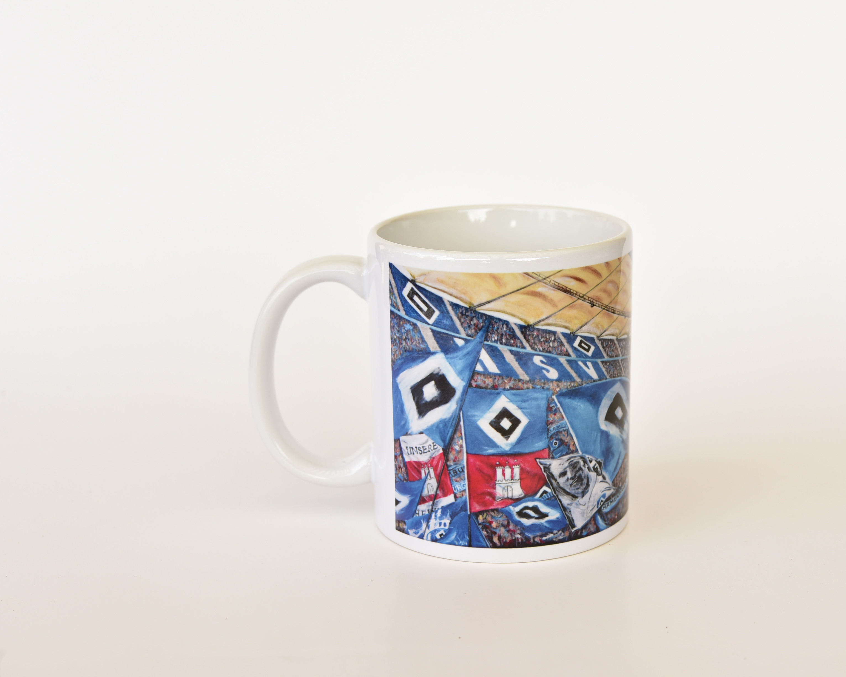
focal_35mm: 68
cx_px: 492
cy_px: 341
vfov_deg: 22.5
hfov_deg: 27.9
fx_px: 1703
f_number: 8
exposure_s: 1/125
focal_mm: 60
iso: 400
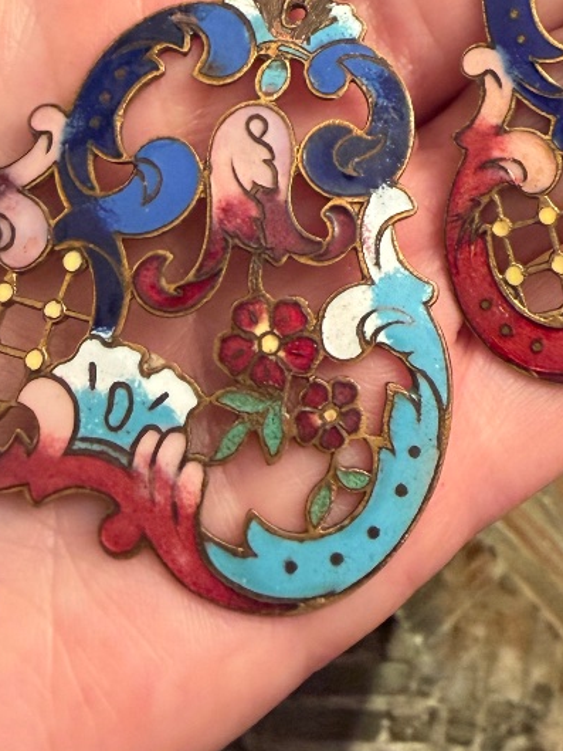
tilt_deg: -40.8
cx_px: 416
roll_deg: +18.4
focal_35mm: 59
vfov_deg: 30.7
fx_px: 1279
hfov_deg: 24.6
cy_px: 26
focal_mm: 2.22
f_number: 2.2
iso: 400
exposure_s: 1/50
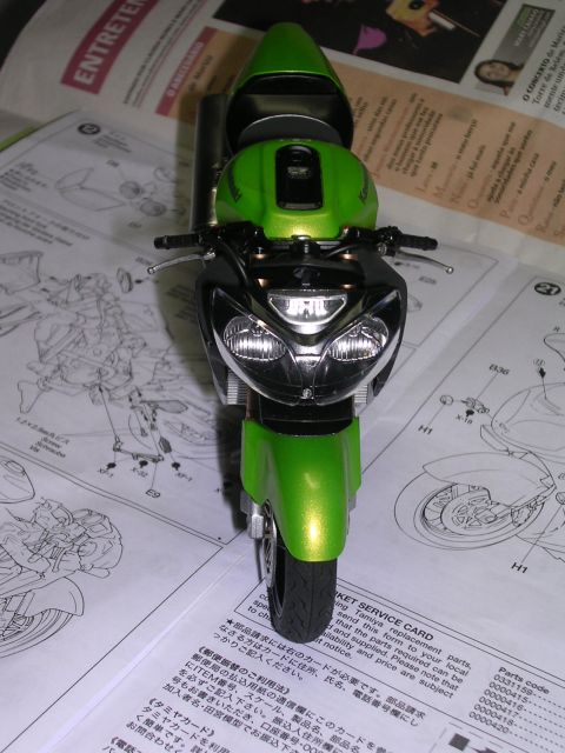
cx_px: 282
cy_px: 376
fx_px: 1371
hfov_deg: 23.3
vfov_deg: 30.7
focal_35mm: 63
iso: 100
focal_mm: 9.6
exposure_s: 1/60.1
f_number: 3.5
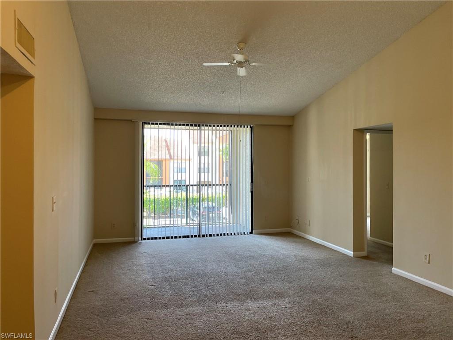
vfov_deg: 53.1
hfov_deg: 67.3
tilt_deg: +0.0
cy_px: 170
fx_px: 340
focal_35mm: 26
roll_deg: -0.2
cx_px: 226
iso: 125
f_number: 1.6
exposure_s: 1/120
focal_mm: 4.2
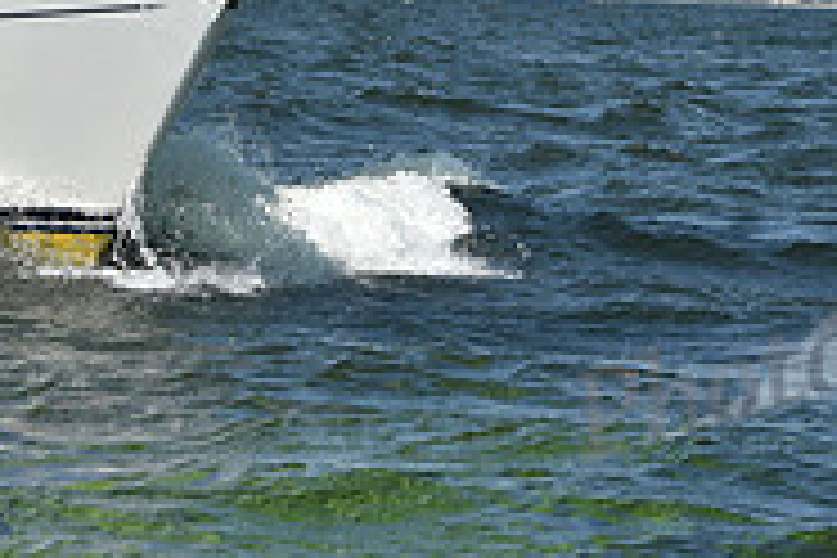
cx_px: 346
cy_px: -286
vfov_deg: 6.2
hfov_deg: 9.4
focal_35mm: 218
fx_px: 5068
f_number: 8
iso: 250
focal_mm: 70
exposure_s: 1/1250
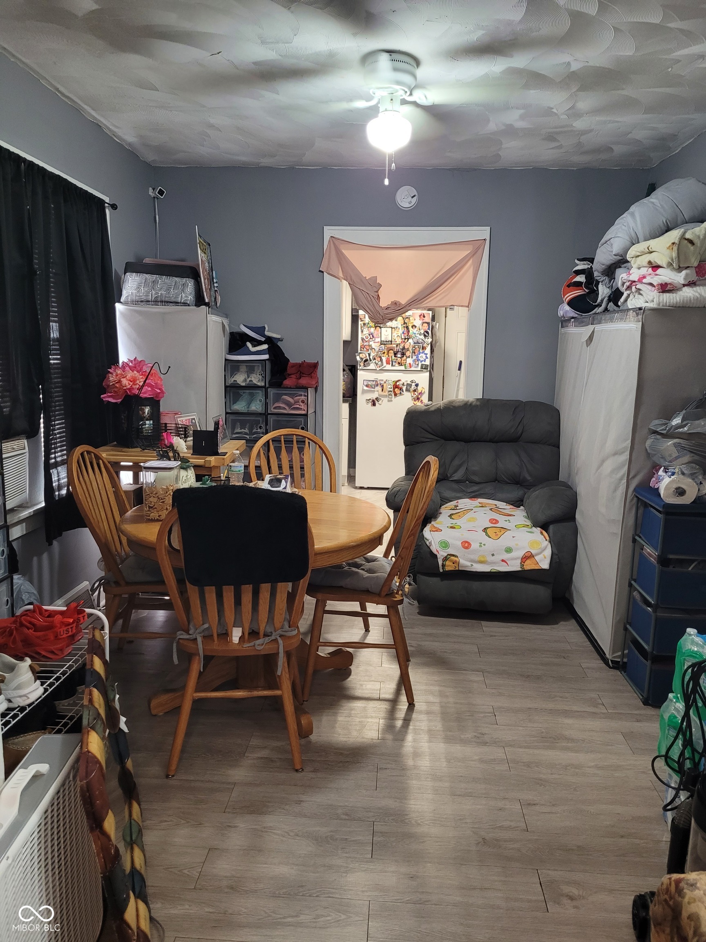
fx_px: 707
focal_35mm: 26
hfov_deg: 53.1
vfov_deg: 67.3
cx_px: 353
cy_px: 471
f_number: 1.8
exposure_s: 1/40
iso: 320
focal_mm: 5.4
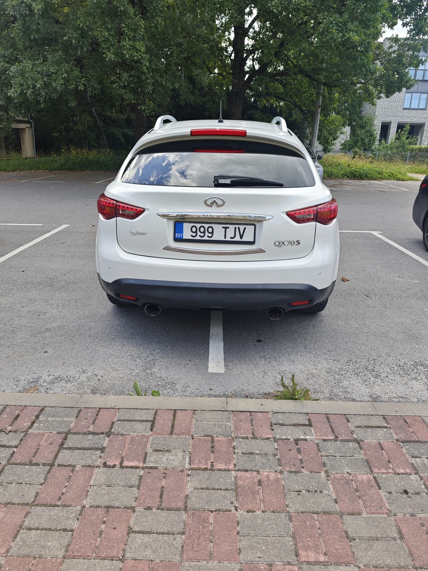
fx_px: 379
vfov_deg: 73.9
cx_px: 214
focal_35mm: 23
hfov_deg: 58.9
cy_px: 286
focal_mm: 6.55
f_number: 1.6
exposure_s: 1/577
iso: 50
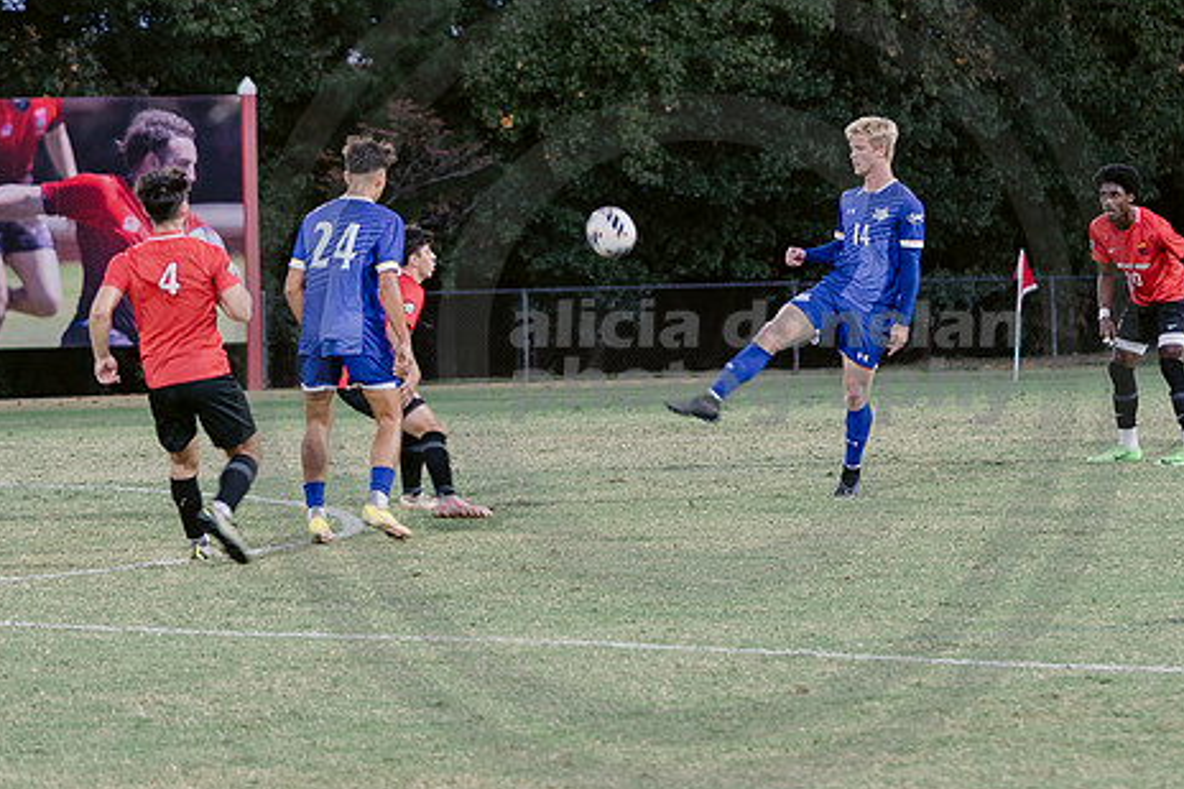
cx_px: 572
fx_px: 8153
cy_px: 186
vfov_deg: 5.5
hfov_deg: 8.3
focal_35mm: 248
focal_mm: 90
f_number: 2.8
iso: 640
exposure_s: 1/100
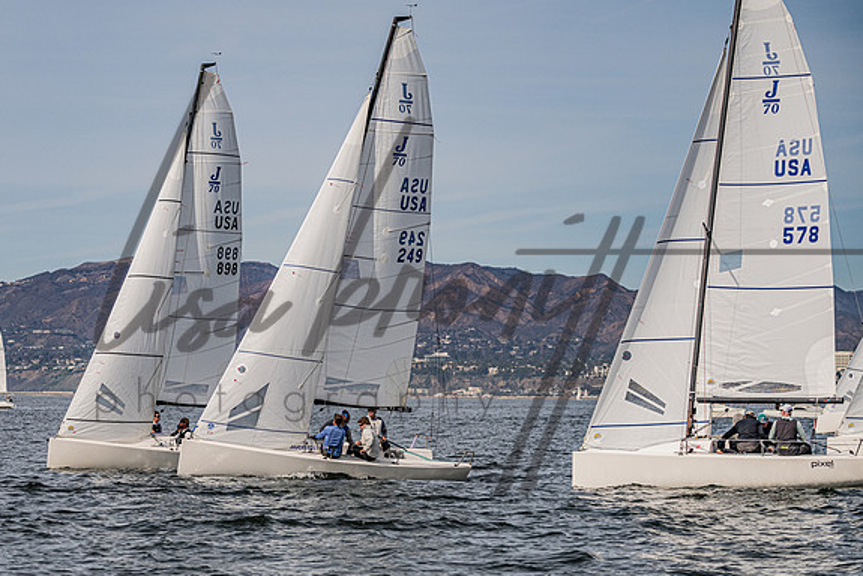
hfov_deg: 15.4
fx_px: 3190
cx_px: 295
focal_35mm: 133
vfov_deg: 10.3
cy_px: 359
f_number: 5.6
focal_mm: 100
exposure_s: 1/4000
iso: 320
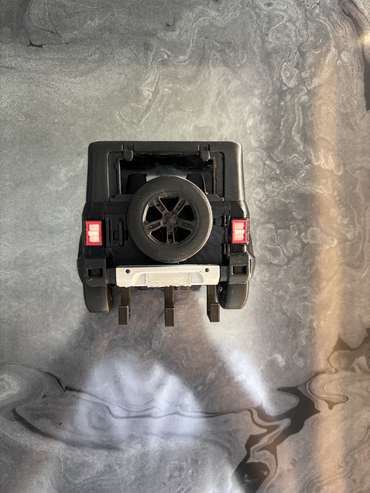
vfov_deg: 67.3
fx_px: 371
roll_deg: +0.9
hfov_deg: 53.1
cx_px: 185
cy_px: 246
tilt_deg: -1.9
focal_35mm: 26
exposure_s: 1/50
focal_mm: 5.96
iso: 200
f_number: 1.6
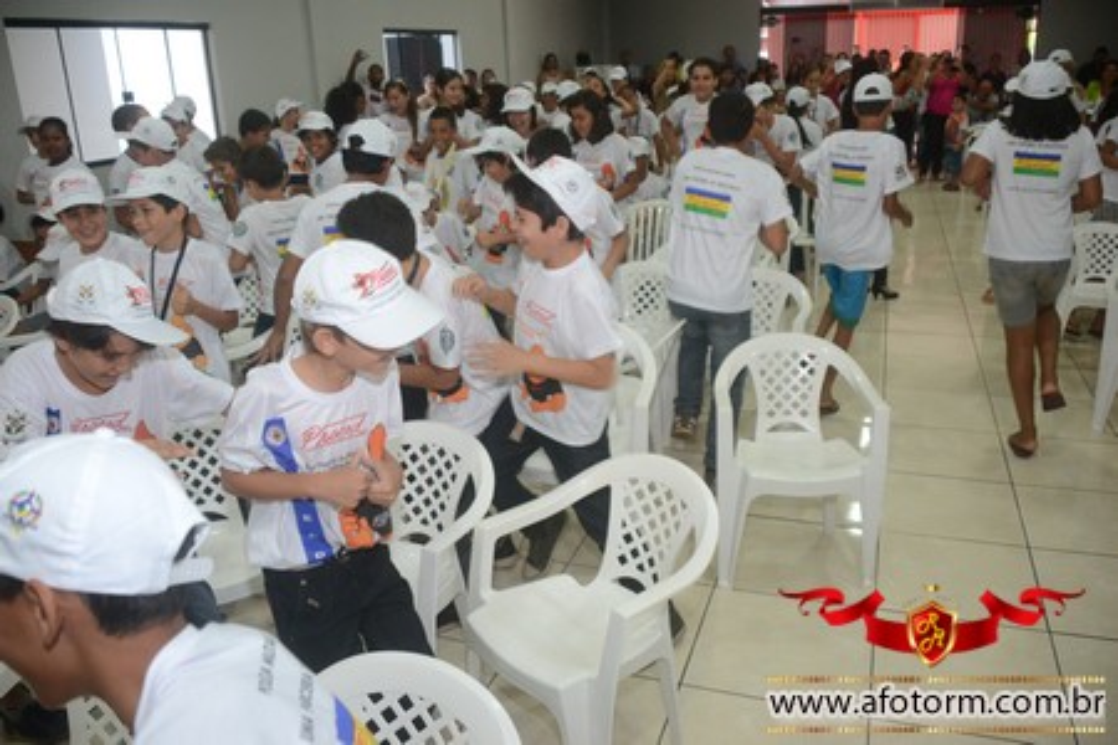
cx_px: 559
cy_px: 372
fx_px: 932
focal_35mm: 30
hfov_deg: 61.9
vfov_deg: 43.6
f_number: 3.5
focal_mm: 20
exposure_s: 1/100
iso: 1600
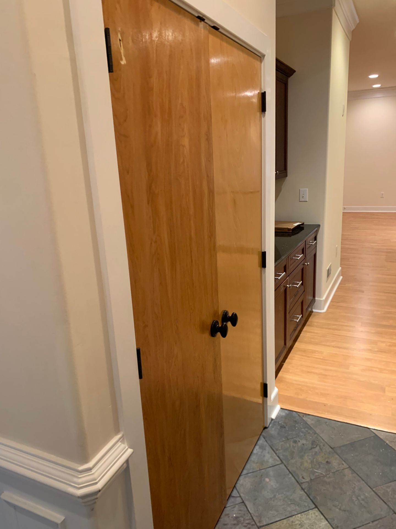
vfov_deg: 67.3
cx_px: 198
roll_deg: +3.5
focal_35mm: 26
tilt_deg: -13.2
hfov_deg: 53.1
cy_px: 264
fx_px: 397
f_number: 1.8
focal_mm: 4.25
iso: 250
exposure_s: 1/60
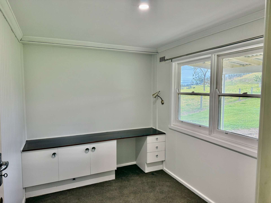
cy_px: 102
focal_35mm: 24
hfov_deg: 71.6
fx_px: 188
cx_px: 136
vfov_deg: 56.8
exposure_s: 1/100
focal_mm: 6.76
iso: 160
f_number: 1.78
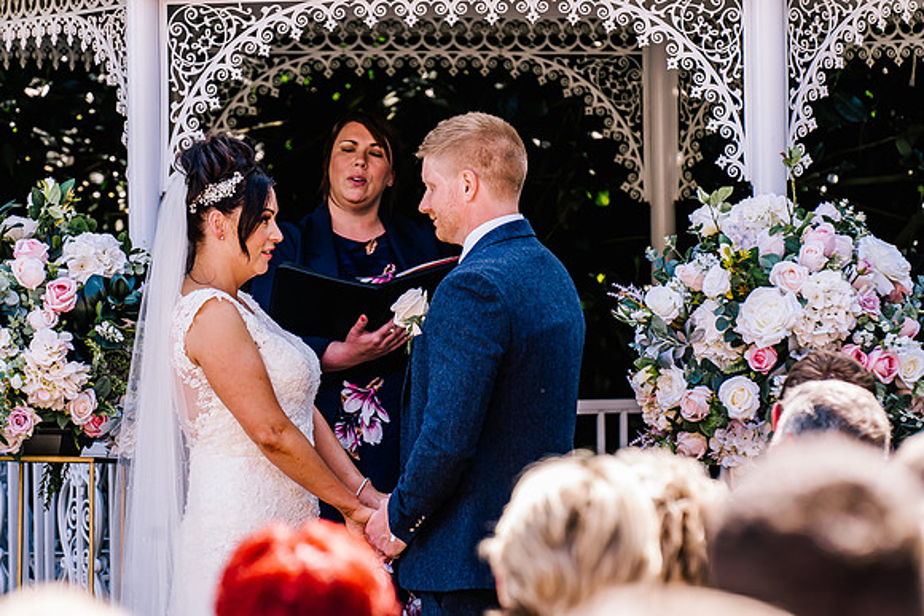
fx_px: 4364
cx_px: 462
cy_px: 308
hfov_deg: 12.1
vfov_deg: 8.1
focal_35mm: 170
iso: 400
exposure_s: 1/320
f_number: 5.6
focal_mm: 170
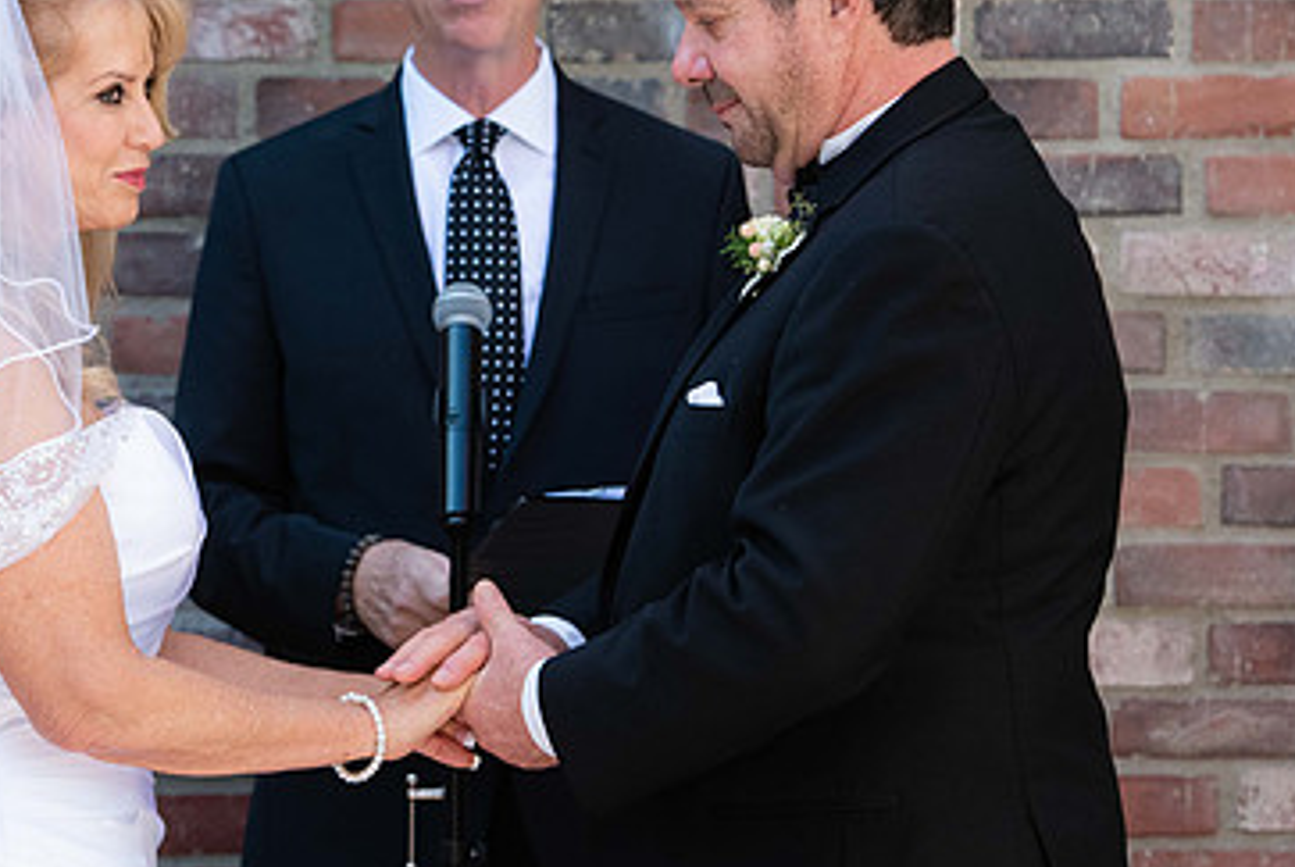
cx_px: 382
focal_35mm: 188
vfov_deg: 7.3
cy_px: 232
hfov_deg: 10.9
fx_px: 6771
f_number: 4.5
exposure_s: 1/800
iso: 800
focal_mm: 105
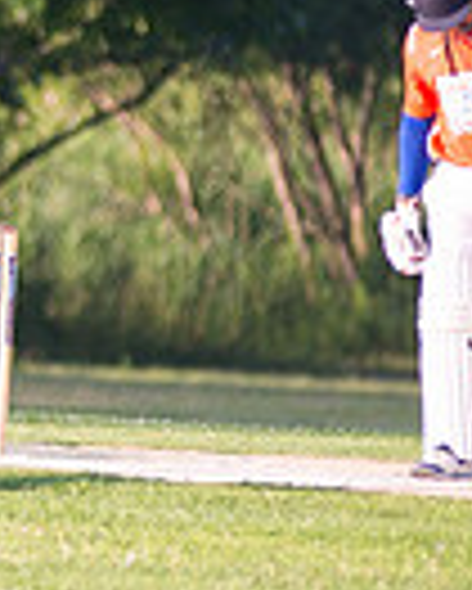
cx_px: -656
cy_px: 106
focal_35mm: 830
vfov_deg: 2.3
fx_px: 14476
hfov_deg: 1.9
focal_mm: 200
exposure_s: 1/1000
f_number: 2.8
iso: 400
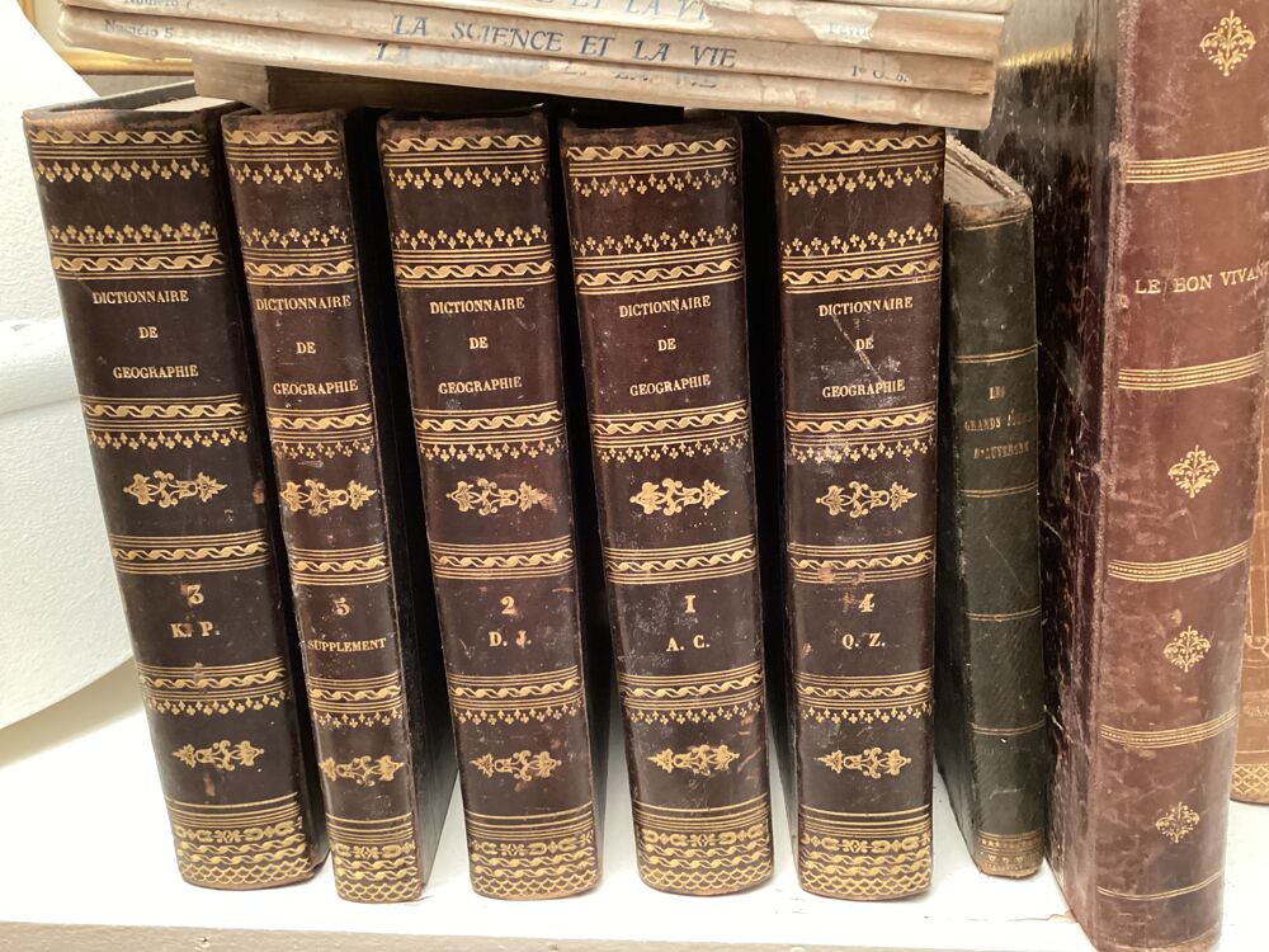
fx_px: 1136
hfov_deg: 58.4
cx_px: 634
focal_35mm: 31
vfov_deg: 45.4
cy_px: 476
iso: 500
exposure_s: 1/25
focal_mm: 3.3
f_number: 2.4
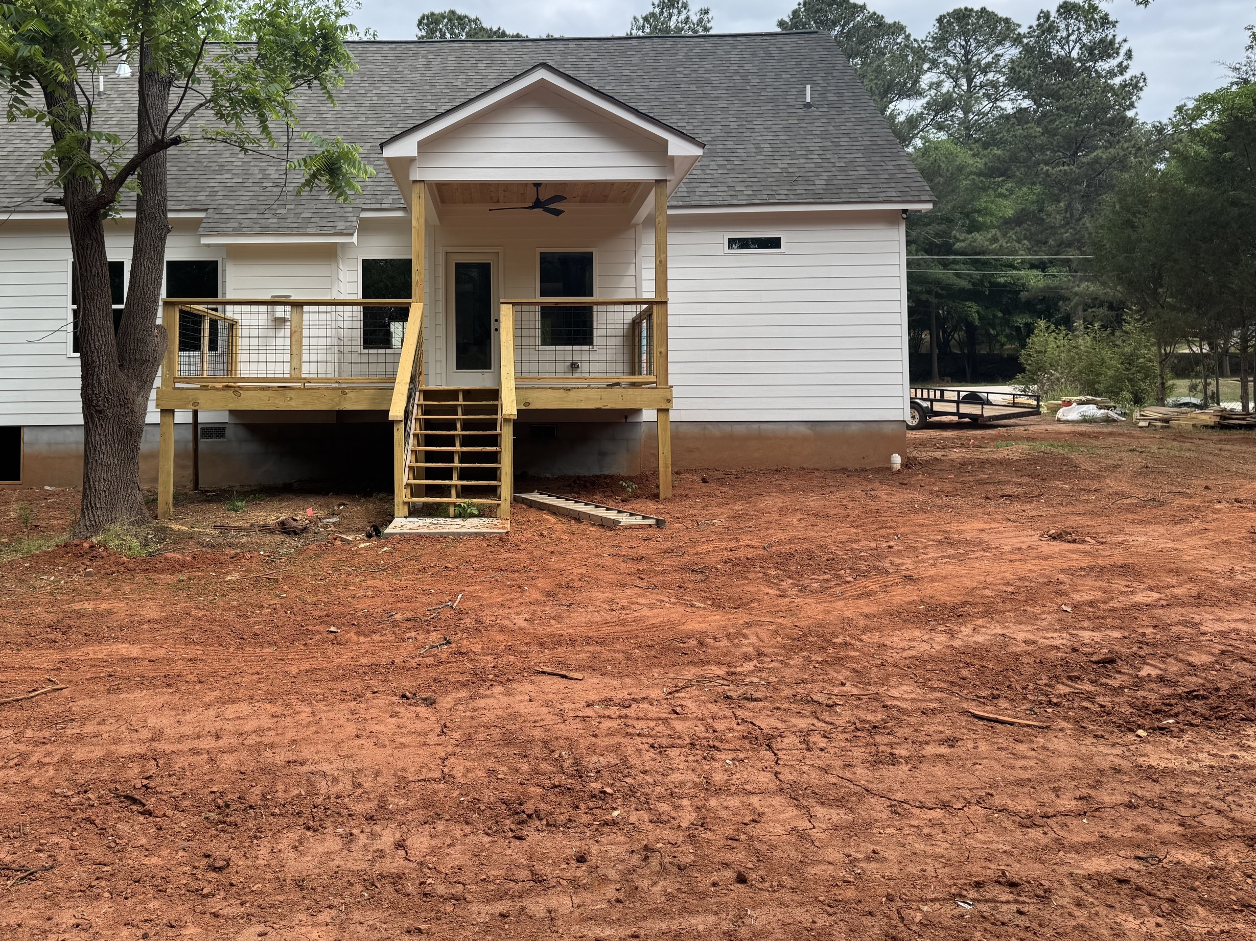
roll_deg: +0.6
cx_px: 482
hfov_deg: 59.3
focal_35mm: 30
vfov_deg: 46.4
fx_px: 1088
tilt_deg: +3.0
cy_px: 355
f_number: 1.78
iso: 80
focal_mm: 6.76
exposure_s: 1/2331
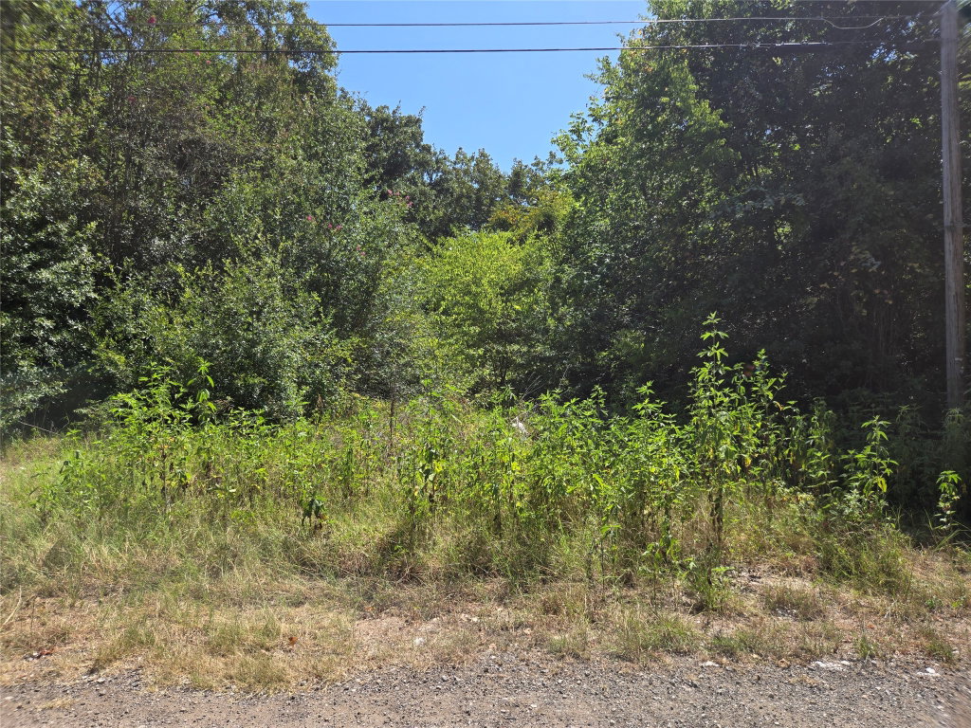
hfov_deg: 73.9
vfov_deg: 58.9
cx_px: 486
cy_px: 364
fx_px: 645
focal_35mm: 23
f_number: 1.8
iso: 25
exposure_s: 1/1245
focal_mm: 5.4
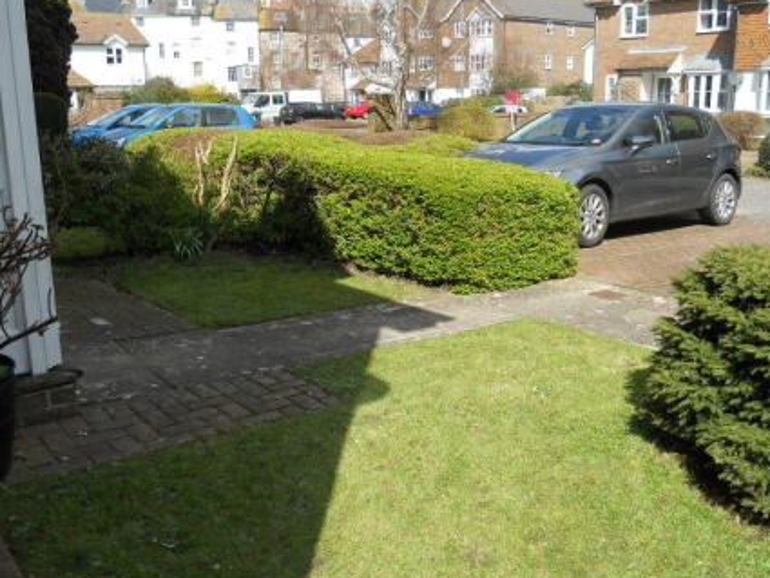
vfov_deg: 38.7
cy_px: 271
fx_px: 823
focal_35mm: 37
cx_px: 412
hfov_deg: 50.1
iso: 80
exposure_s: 1/640
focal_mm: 4.9
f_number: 3.2
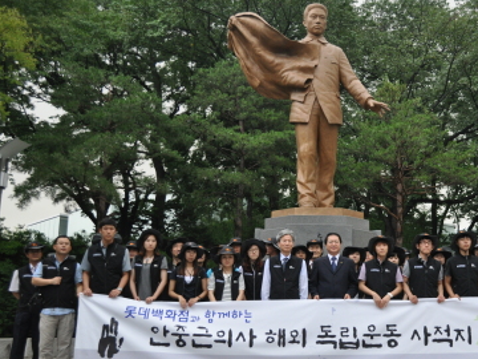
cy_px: 190
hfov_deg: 39.1
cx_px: 327
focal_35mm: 48
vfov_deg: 30.3
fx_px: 663
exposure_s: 1/80
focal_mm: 24
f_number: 4.5
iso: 800
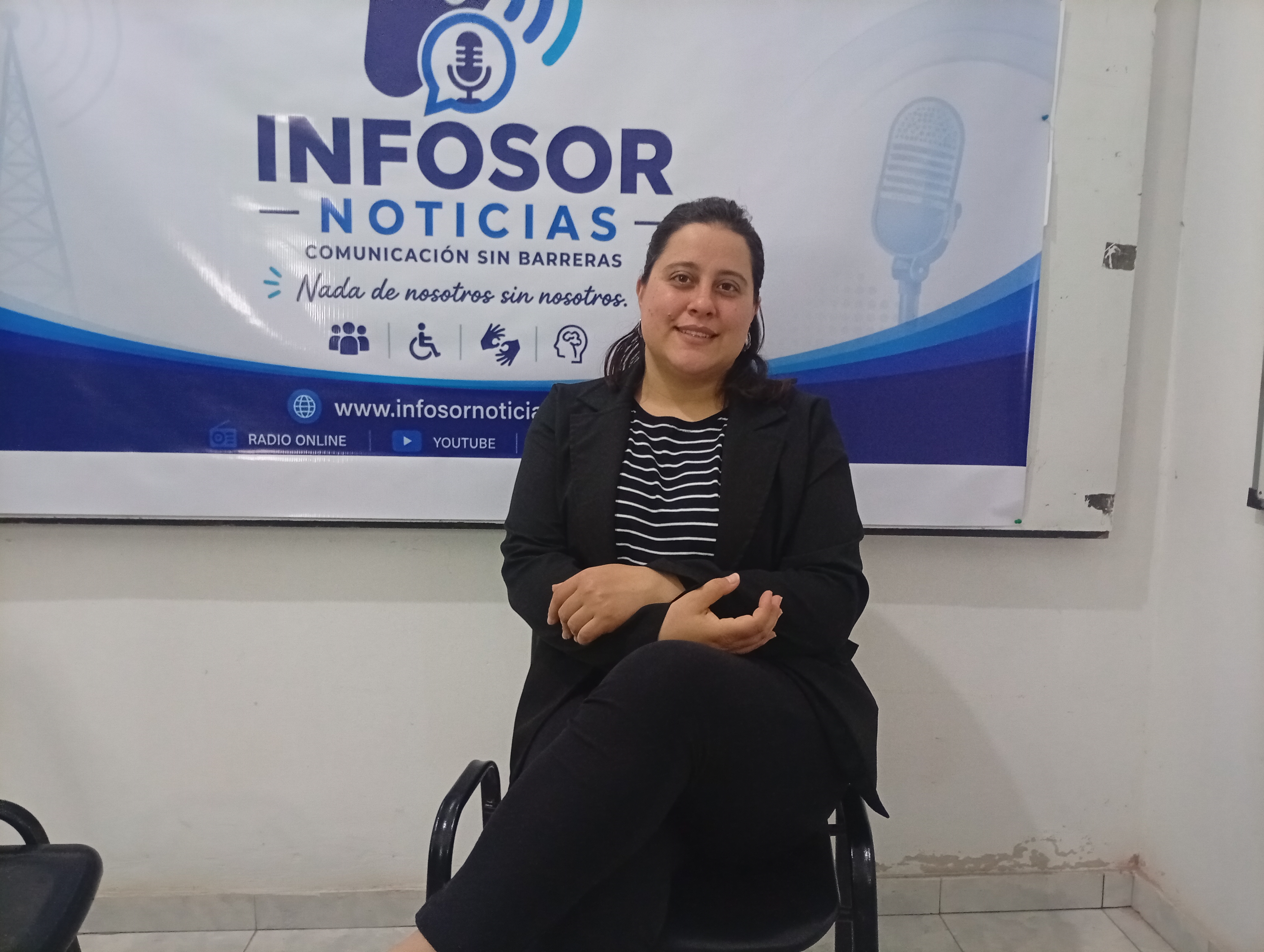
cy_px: 476
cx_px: 632
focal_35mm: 27
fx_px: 987
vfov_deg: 51.5
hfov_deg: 65.2
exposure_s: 1/33.3
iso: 648
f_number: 1.8
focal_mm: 3.84
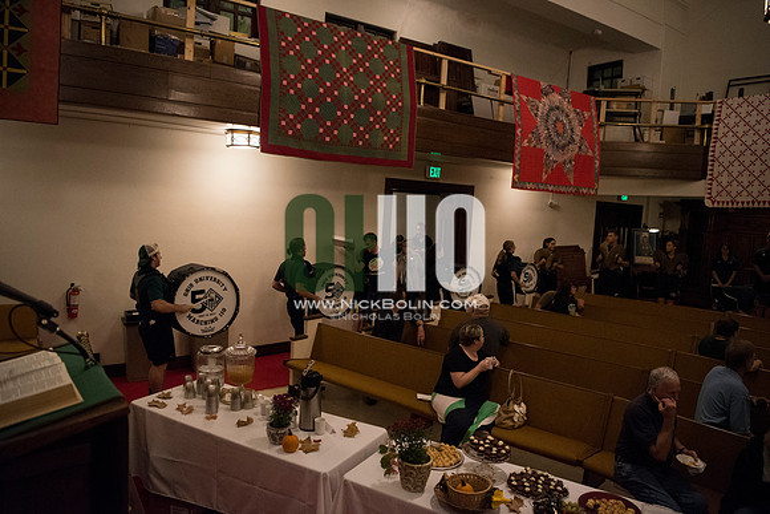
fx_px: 513
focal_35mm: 24
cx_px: 385
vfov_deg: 53.2
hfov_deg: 73.7
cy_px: 257
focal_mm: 24
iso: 8000
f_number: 2.8
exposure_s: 1/400
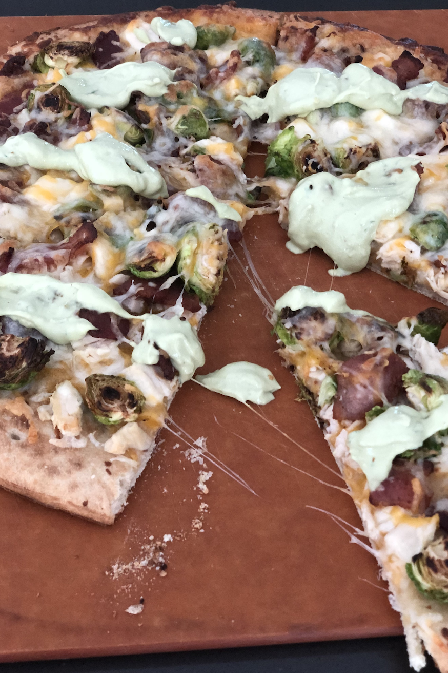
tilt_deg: -47.7
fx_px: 1027
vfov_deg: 36.2
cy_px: 333
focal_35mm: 55
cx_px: 254
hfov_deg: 24.6
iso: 160
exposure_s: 1/20
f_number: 2.4
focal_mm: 6
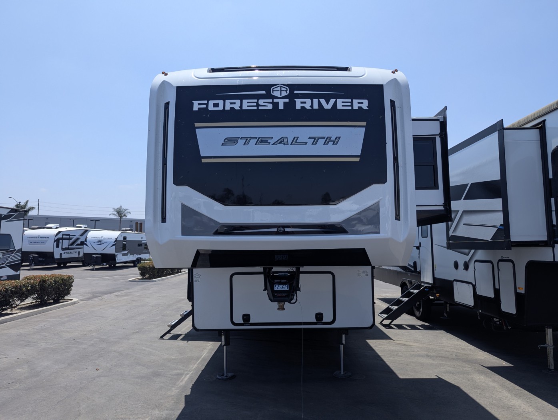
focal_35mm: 24
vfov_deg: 56.9
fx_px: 387
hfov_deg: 71.5
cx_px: 279
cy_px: 210
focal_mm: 6.81
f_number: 1.85
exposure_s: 1/2217
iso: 46
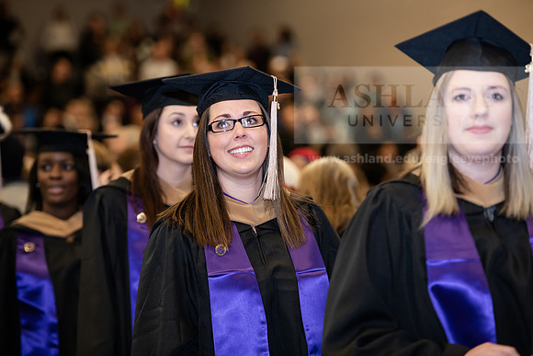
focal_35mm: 135
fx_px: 1999
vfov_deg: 10.2
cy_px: 178
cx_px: 266
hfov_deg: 15.2
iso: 2000
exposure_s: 1/200
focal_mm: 135
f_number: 3.2
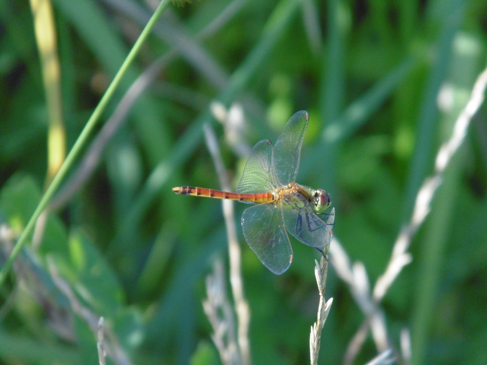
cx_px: 244
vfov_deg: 2.1
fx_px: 9892
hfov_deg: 2.8
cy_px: 182
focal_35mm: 703
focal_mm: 129.5
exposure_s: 1/320
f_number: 6.5
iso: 320
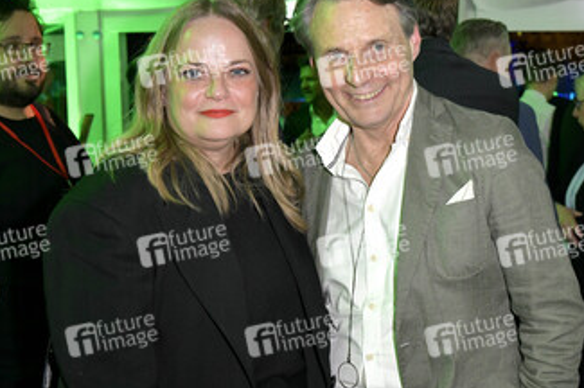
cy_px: 201
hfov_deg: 45.4
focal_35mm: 43
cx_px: 315
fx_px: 697
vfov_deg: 31.1
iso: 2000
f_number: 5
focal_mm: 31
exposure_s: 1/200
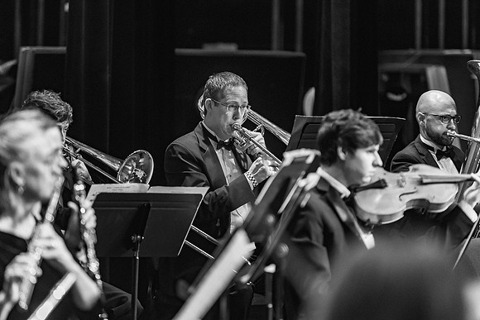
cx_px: 240
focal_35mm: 250
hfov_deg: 8.2
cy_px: 160
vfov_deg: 5.5
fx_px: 3334
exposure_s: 1/250
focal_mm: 250
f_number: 4
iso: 5000
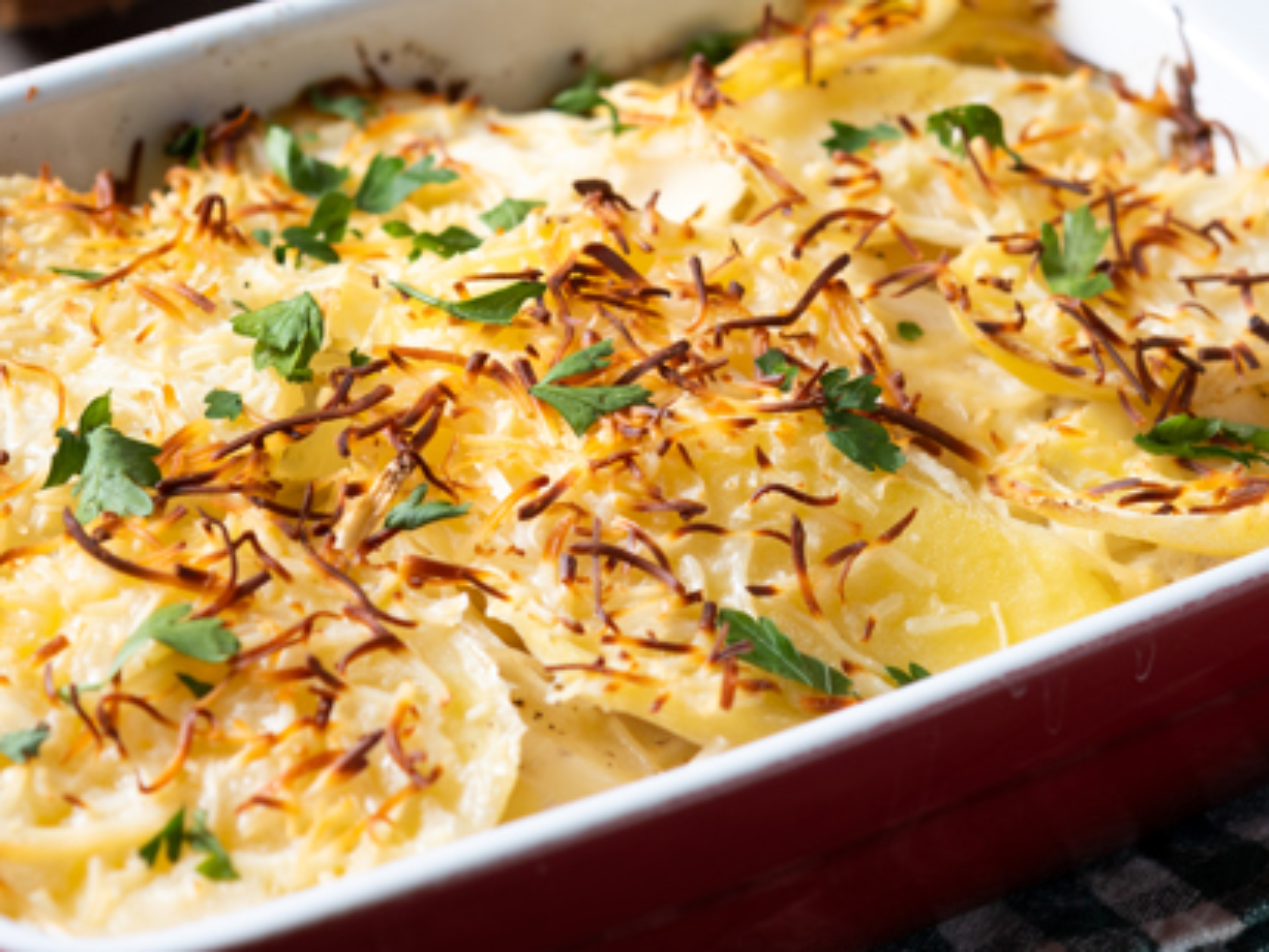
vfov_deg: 10.2
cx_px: 521
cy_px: 515
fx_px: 5354
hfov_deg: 13.5
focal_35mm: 146
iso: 100
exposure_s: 1/200
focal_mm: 60
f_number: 4.5
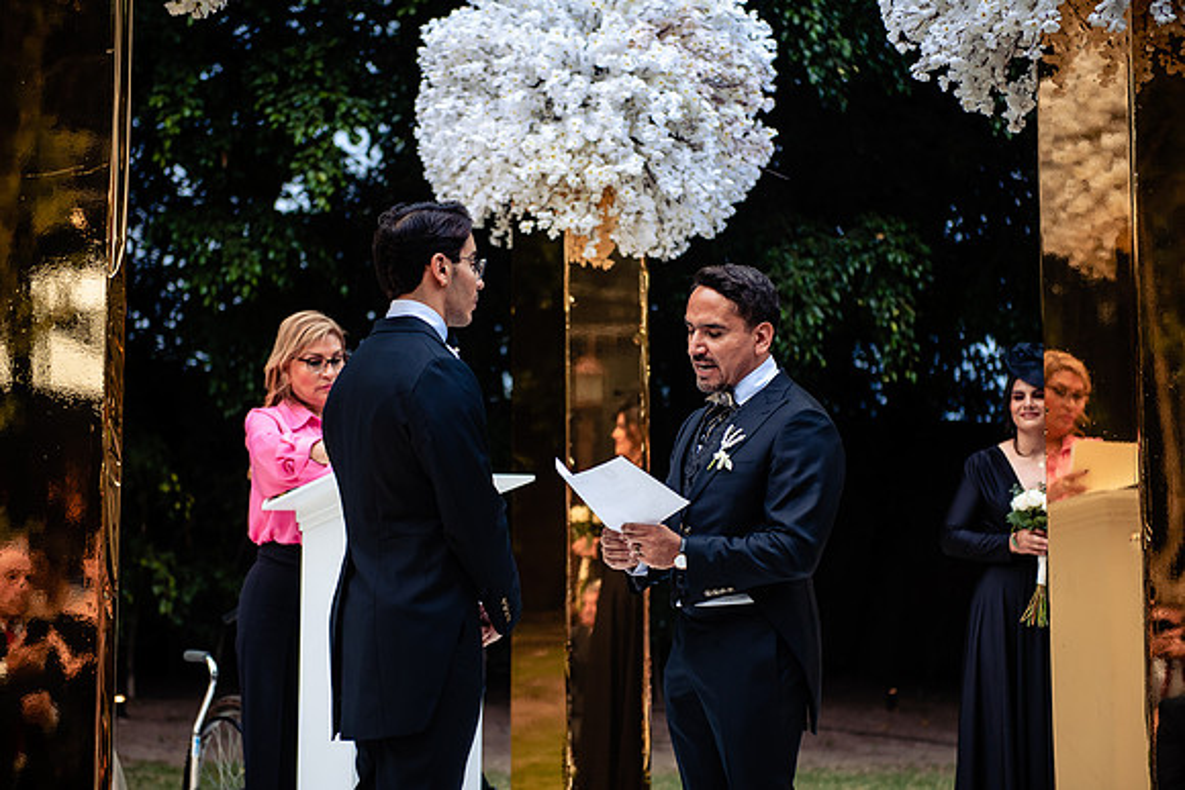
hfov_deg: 27.7
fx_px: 2403
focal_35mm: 73
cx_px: 592
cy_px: 395
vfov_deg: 18.7
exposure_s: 1/160
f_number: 2.8
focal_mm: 70
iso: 320
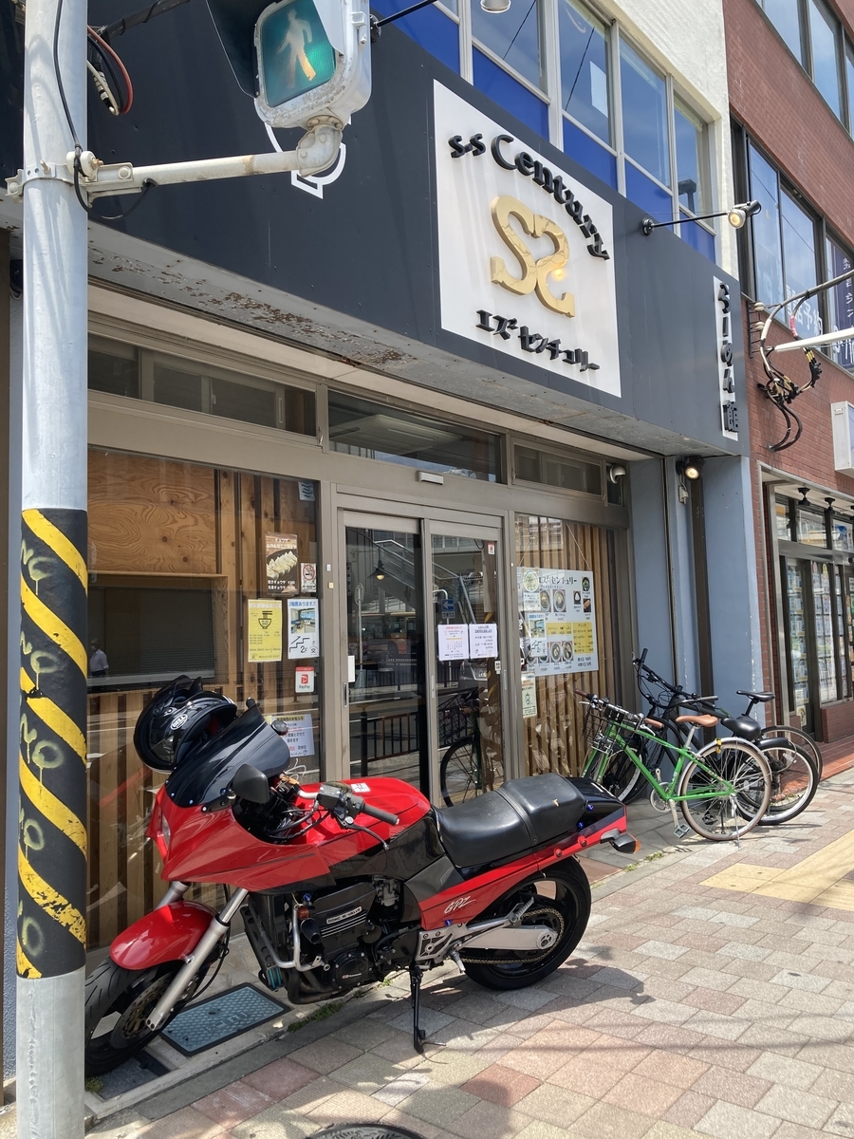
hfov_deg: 49.7
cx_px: 427
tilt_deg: +7.5
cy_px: 570
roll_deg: +2.0
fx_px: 921
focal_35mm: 28
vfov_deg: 63.4
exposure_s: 1/558
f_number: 1.8
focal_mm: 3.99
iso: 20
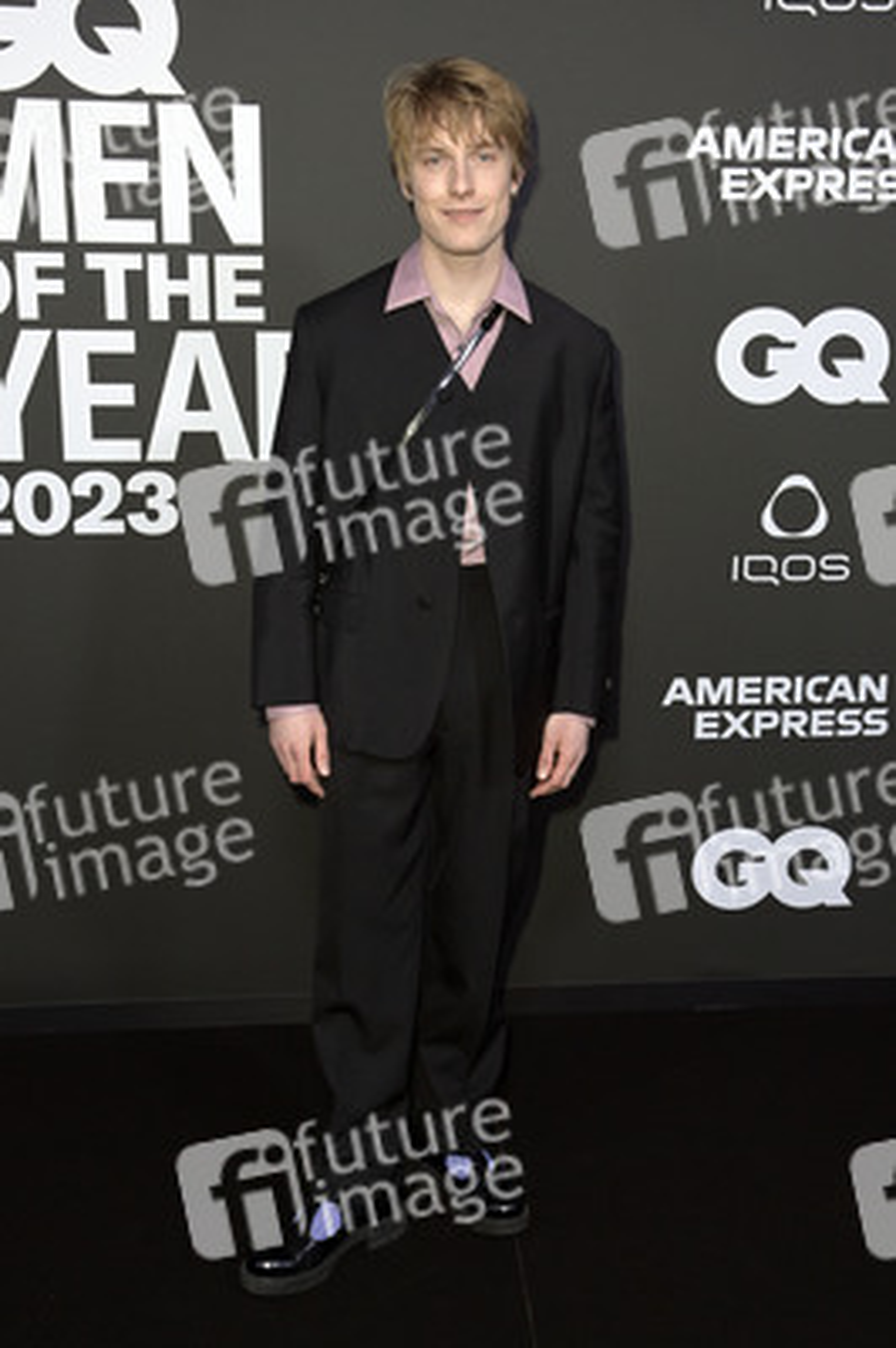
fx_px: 1421
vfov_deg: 50.7
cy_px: 674
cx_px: 448
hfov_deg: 35.0
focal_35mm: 38
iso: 1000
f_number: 5.6
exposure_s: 1/250
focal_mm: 38
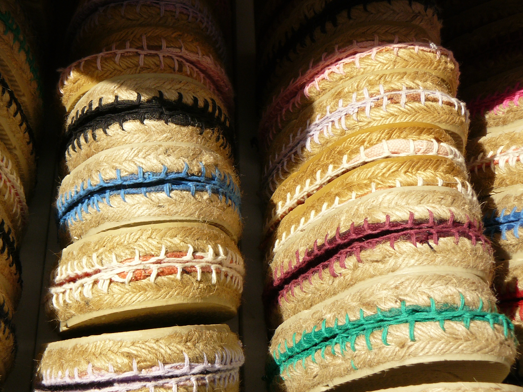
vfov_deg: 21.3
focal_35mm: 69
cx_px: 160
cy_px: 205
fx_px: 1042
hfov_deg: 27.9
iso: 100
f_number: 5.6
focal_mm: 8.1
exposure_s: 1/400
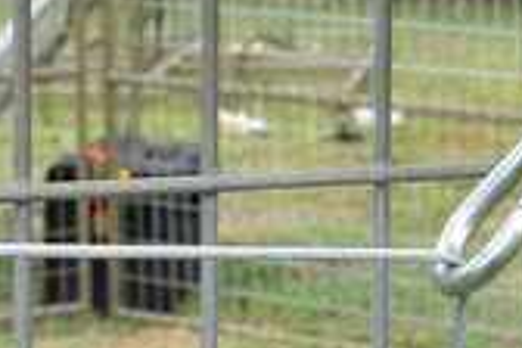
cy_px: -48
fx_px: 2180
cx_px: 814
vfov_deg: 9.0
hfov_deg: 12.8
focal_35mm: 150
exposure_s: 1/320
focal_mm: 21
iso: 200
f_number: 9
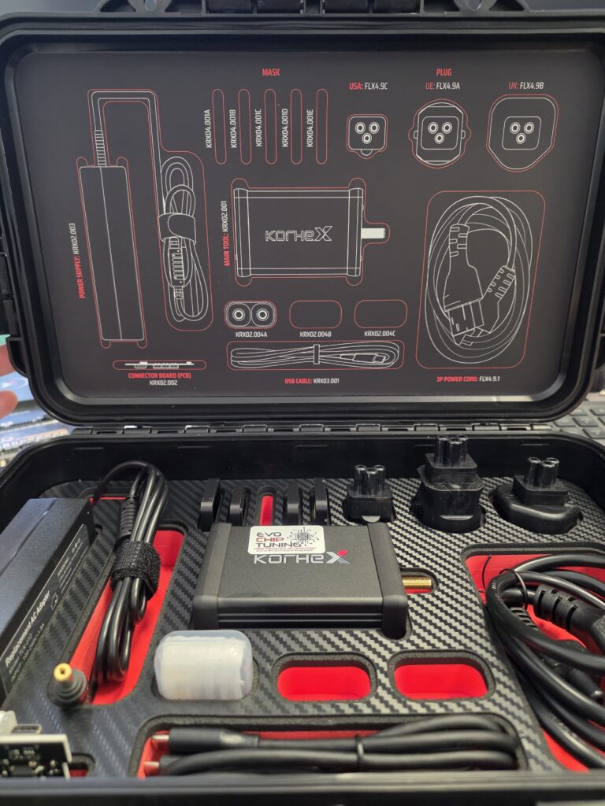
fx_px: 536
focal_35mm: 23
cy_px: 403
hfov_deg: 58.9
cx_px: 302
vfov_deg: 73.9
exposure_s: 1/100
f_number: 1.7
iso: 640
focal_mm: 6.25
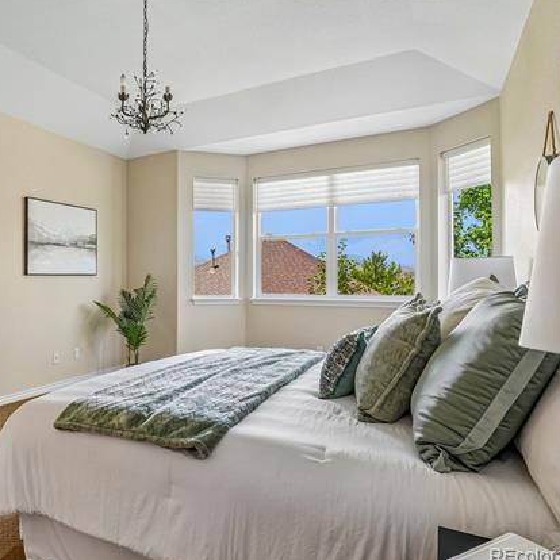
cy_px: 281
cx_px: 164
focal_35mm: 22
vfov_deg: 70.5
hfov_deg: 67.4
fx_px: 396
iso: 250
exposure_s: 1/30
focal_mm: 11
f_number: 8
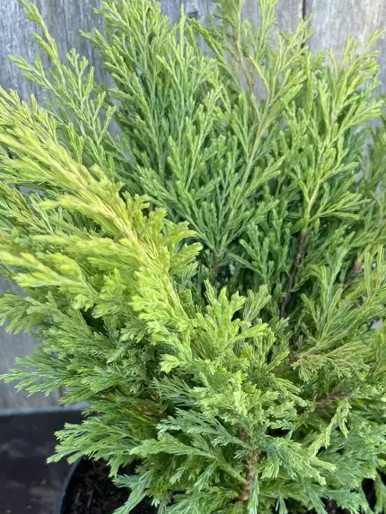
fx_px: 728
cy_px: 335
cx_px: 258
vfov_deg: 38.5
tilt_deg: -37.4
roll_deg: +0.2
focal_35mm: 49
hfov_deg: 29.5
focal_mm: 4.2
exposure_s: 1/121
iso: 50
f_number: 1.6
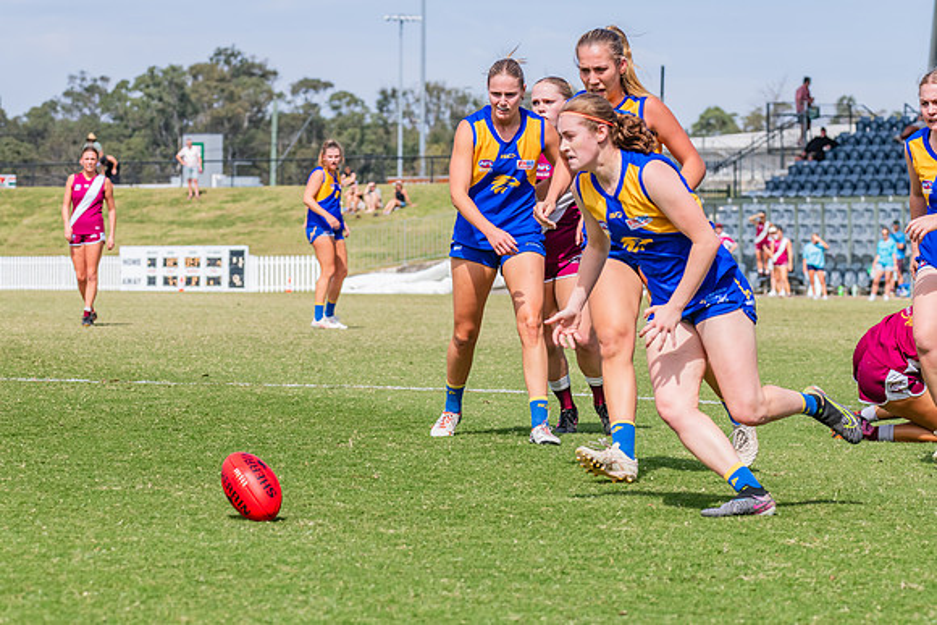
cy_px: 323
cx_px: 452
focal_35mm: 176
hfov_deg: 11.6
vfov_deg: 7.8
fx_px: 4595
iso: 800
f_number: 10
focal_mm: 170
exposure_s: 1/1250
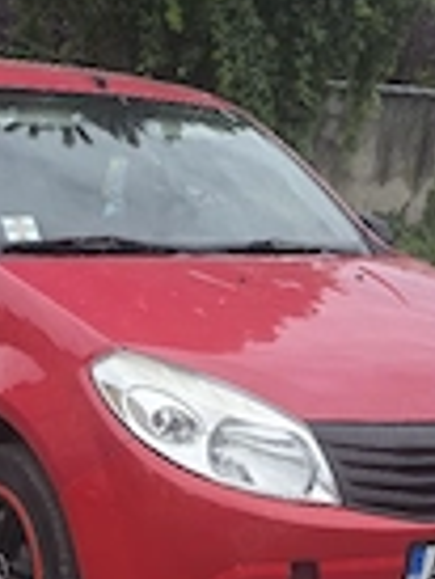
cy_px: 507
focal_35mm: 67
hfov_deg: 21.8
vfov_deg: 28.0
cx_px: 118
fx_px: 1121
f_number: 1.7
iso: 80
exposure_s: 1/2500
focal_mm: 6.3
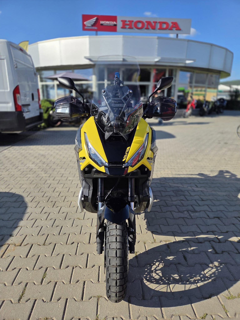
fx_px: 213
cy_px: 160
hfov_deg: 58.9
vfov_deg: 73.9
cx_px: 120
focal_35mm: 23
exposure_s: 1/6839
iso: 80
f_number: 1.8
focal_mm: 5.4
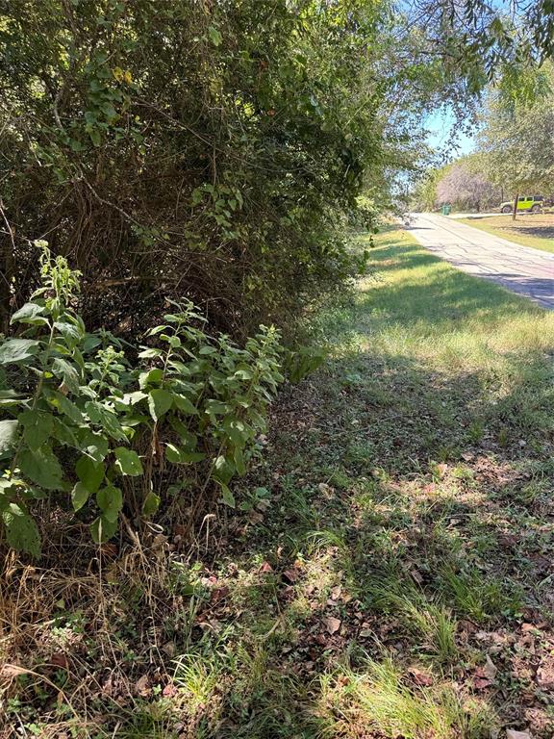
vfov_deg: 71.6
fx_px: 512
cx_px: 277
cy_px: 370
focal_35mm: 24
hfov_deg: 56.8
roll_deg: -2.4
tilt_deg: -15.2
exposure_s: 1/149
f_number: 1.78
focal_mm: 6.76
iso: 80
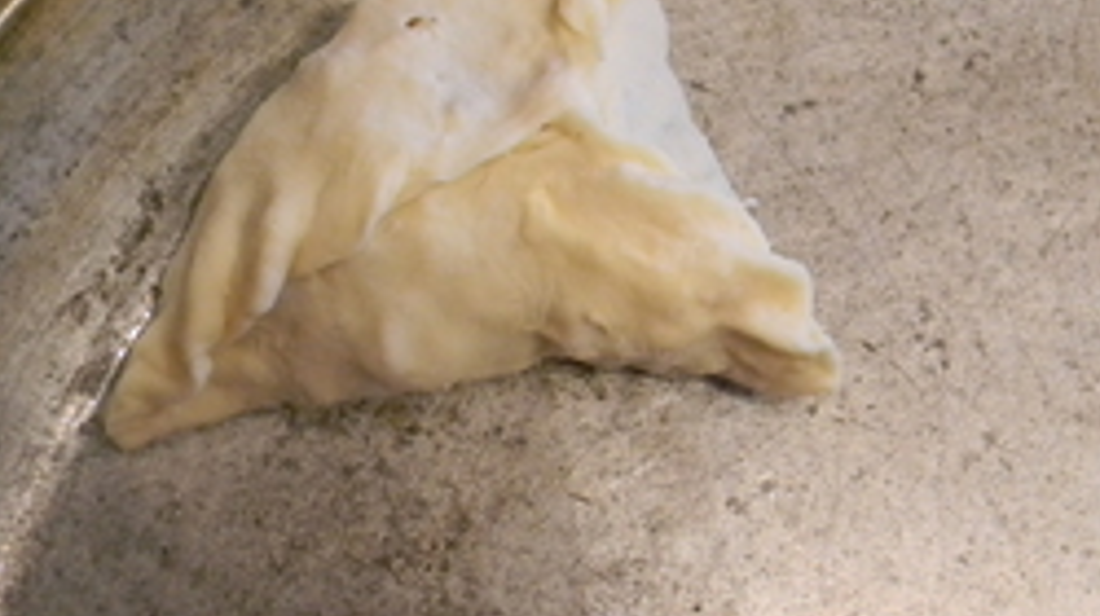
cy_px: 343
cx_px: 572
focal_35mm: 55
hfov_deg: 37.9
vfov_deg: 21.7
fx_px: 1603
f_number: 3.5
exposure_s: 1/30
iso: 399
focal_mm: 5
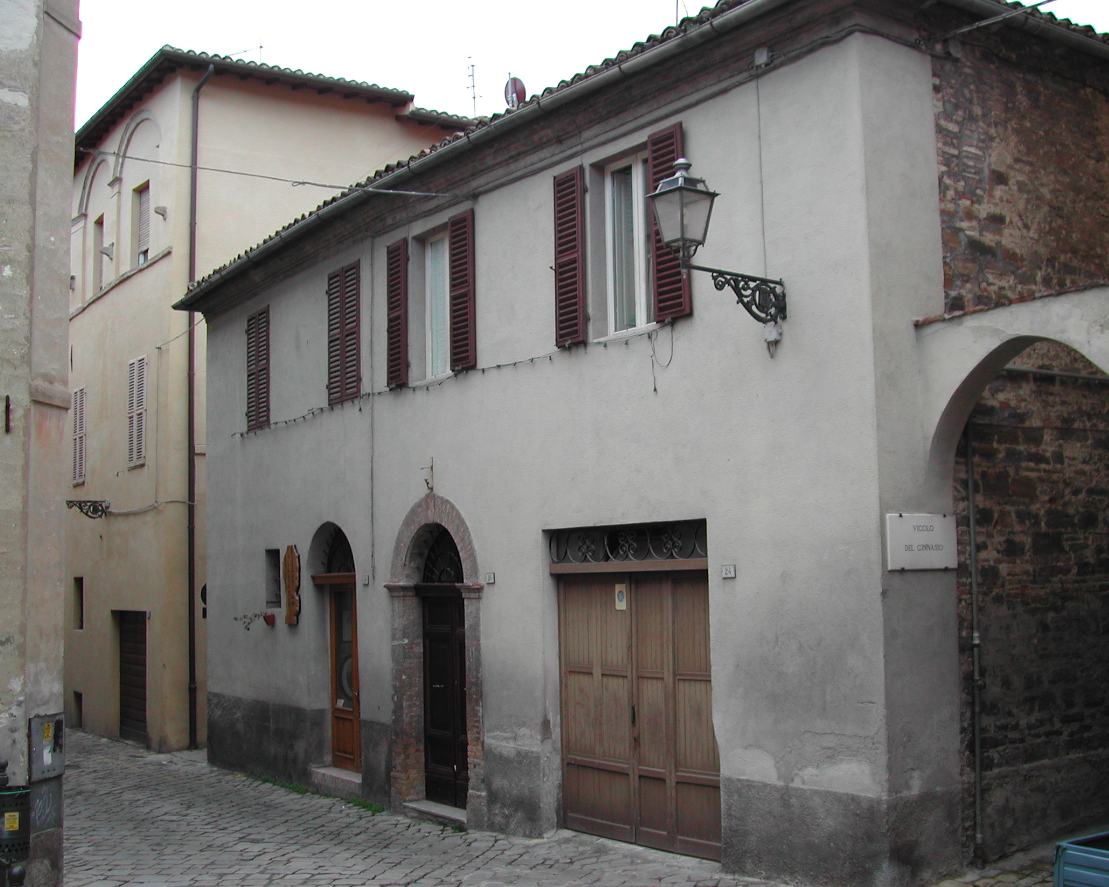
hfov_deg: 45.8
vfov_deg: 37.3
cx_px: 580
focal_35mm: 40
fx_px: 1313
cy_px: 441
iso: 100
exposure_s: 1/194
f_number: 2.8
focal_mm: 8
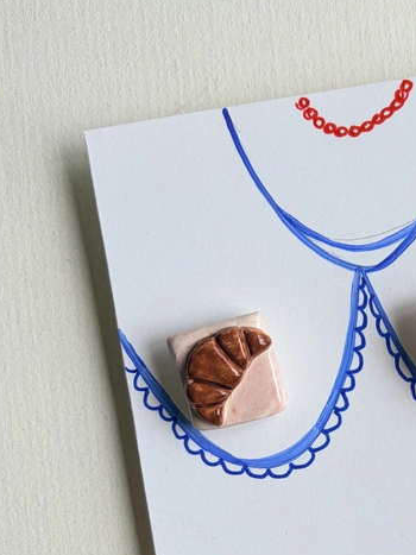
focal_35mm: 49
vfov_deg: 38.5
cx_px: 377
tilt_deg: -84.6
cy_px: 364
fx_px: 786
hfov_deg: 28.5
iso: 50
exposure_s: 1/273
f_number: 1.6
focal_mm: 5.96
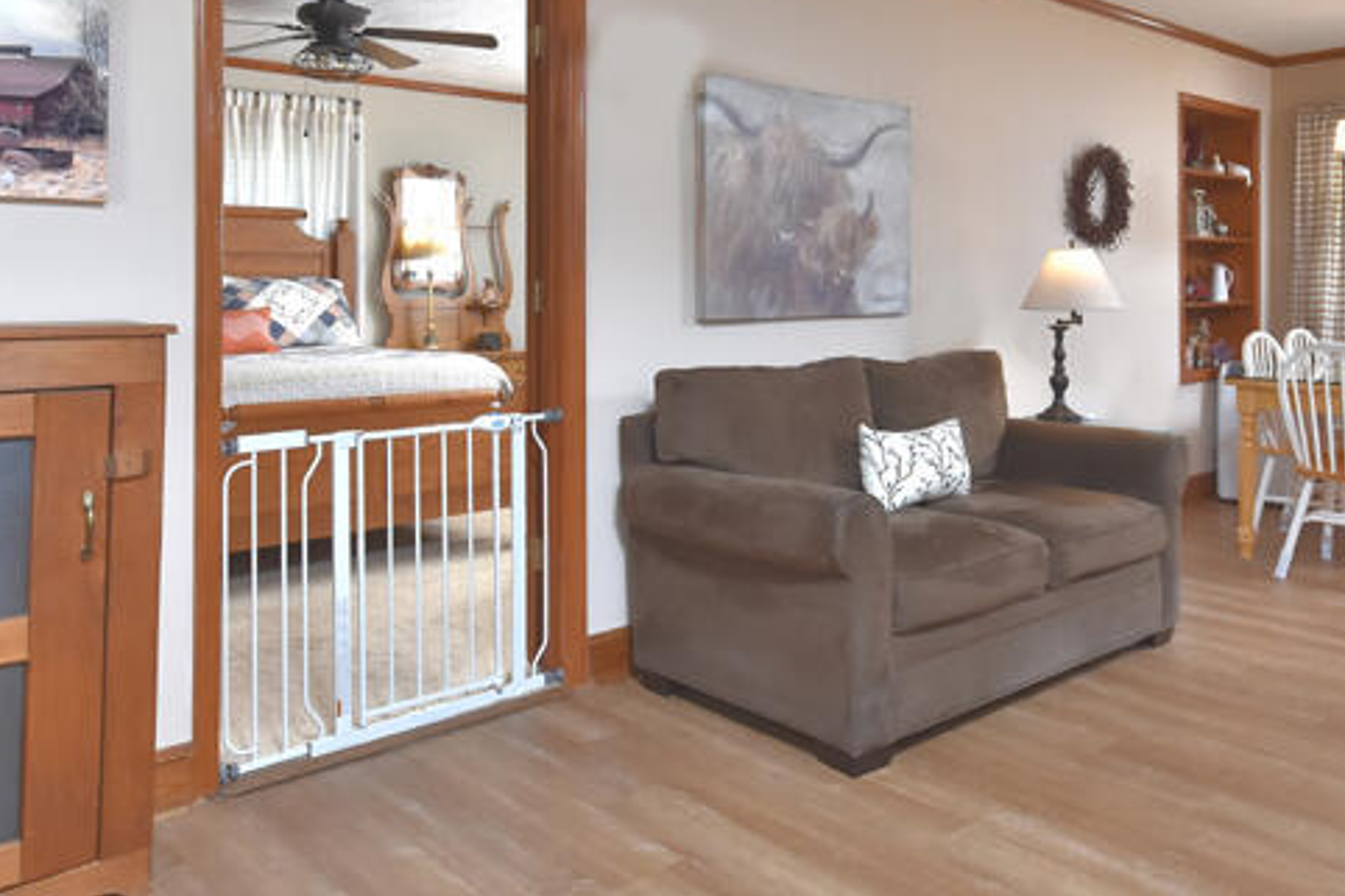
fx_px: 1046
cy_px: 371
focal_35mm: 28
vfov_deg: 46.2
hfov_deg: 64.9
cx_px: 801
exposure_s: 1/50
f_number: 8
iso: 400
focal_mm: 10
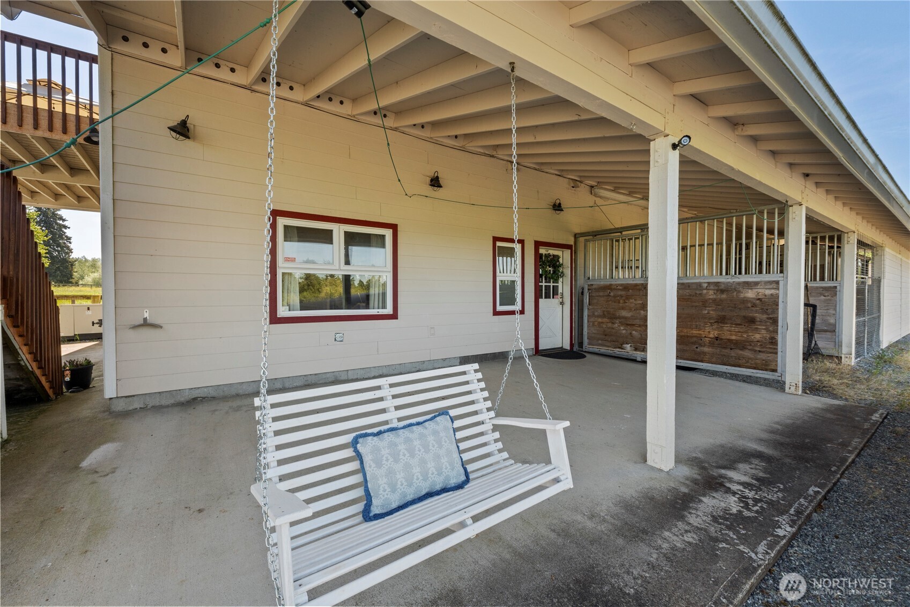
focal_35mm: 15
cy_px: 304
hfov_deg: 100.4
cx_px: 455
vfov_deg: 77.3
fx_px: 379
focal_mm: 10
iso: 250
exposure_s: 1/60
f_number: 9
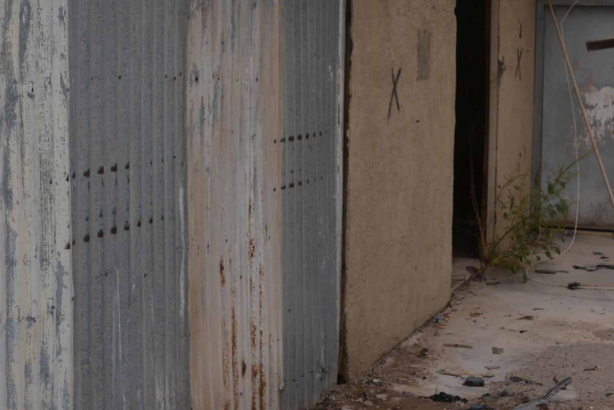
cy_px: 38
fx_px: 938
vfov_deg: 23.9
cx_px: 402
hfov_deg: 35.9
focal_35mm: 55
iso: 100
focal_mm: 18
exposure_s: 1/200
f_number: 9
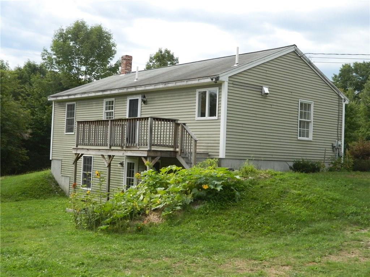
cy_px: 138
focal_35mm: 47
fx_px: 502
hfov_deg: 40.4
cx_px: 185
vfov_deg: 30.9
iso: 400
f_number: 3.6
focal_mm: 8.4
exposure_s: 1/1000
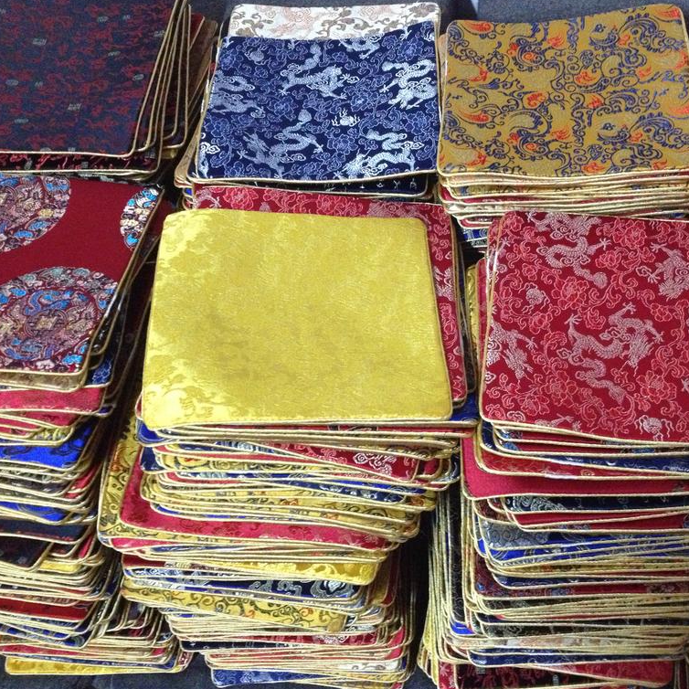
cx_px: 420
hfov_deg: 39.8
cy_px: 344
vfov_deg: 40.0
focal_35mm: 42
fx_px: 946
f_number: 2.4
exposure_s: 1/17
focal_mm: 4.28
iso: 640
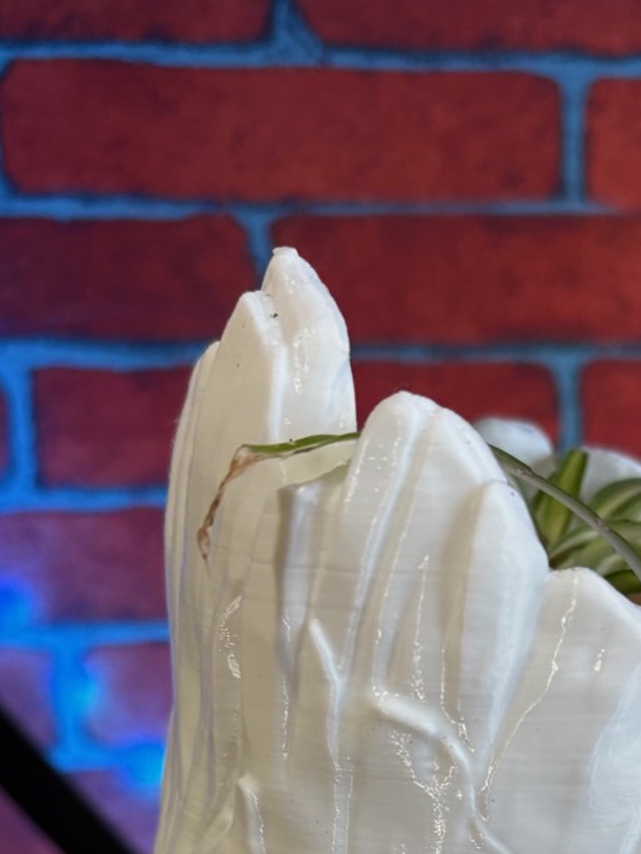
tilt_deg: -21.4
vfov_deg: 28.6
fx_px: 1506
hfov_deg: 23.7
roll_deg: -0.6
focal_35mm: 61
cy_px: 950
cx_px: 492
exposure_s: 1/60
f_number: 1.6
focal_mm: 5.96
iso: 160
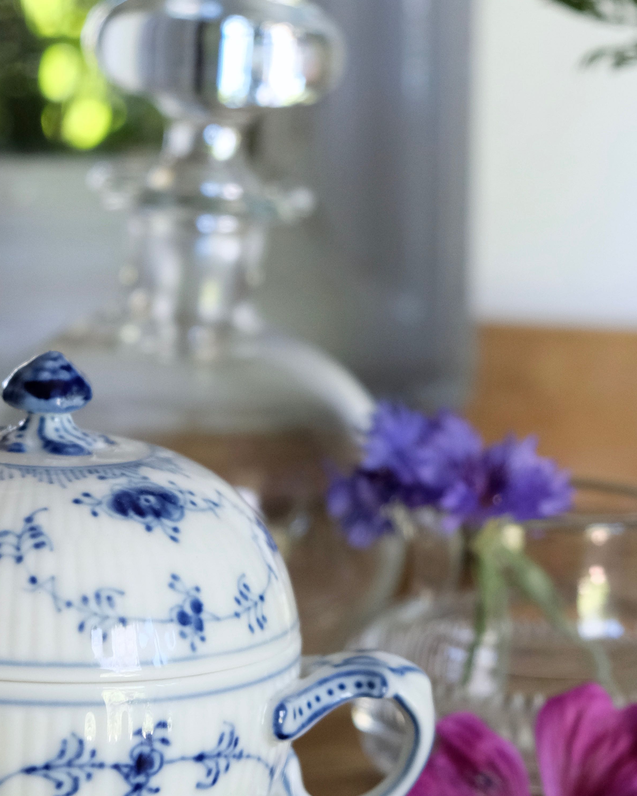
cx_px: 129
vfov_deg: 16.7
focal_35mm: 115
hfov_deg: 13.3
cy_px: 405
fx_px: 2710
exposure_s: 1/60
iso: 1600
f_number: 4
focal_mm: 40.7
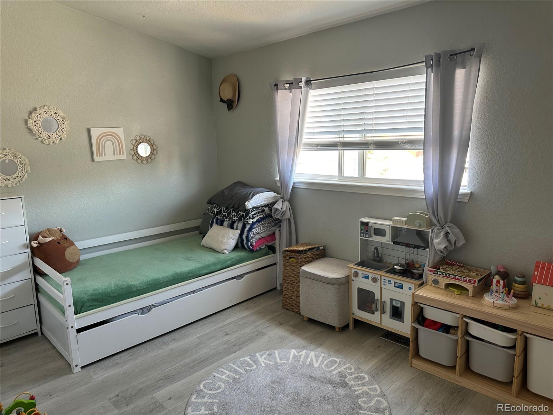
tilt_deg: -8.9
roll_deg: +0.6
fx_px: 383
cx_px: 276
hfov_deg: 71.6
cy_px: 208
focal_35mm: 24
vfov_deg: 56.8
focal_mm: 6.86
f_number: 1.78
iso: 125
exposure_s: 1/60
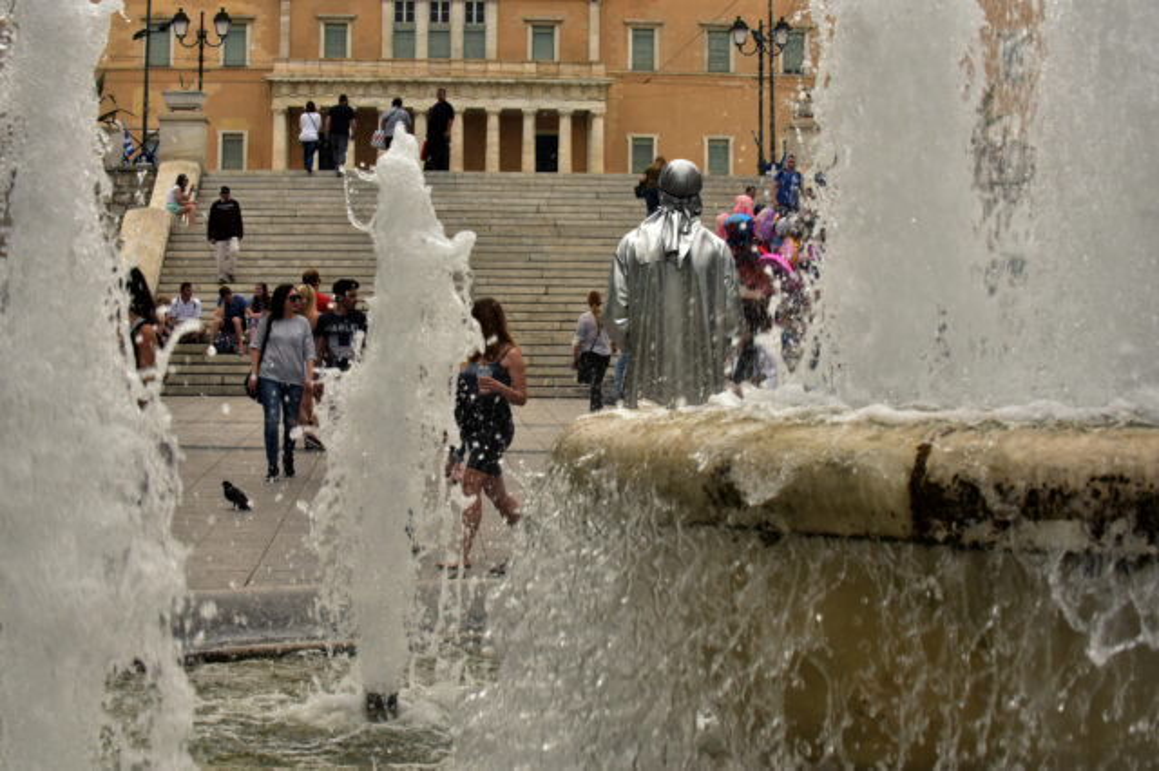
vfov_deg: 18.2
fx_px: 2413
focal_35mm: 75
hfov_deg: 27.0
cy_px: 386
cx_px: 580
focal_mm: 75
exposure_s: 1/320
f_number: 22
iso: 1000
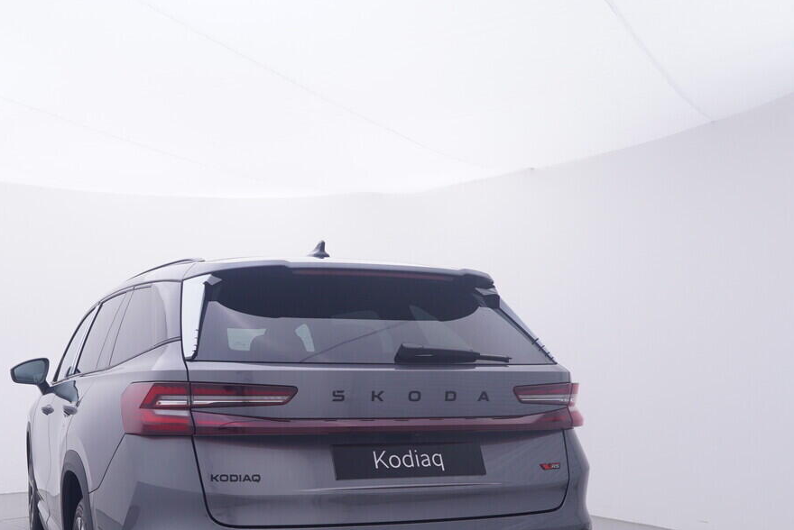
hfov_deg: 50.3
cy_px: 416
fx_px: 813
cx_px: 213
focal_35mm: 37
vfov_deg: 35.1
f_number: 5
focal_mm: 15
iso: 200
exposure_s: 1/80
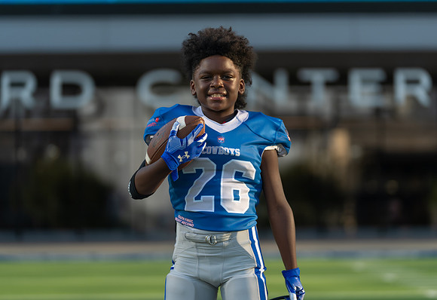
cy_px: 152
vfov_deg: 8.5
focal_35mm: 166
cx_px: 225
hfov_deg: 12.3
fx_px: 2028
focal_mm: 142
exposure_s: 1/640
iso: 100
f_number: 2.8
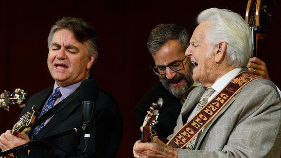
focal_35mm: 498
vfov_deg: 2.4
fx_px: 3710
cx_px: 138
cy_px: 80
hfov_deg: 4.3
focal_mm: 450
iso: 2500
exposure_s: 1/320
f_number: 6
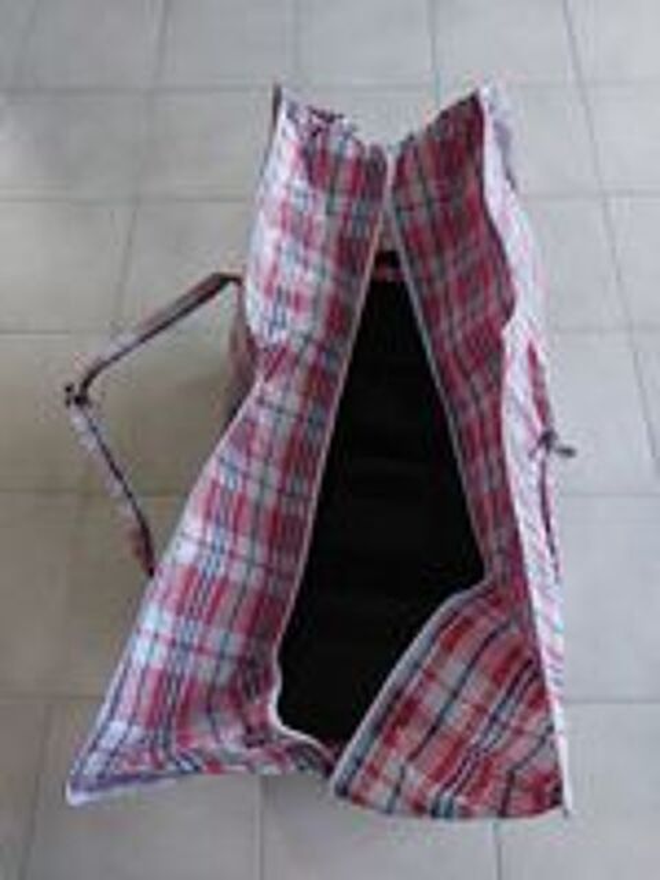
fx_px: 636
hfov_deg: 54.9
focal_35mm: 25
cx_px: 330
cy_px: 440
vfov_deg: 69.4
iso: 800
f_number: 1.8
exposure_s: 1/14.3
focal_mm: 5.23
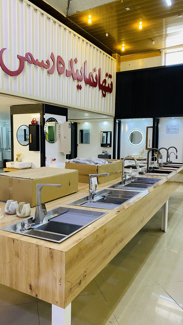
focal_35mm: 29
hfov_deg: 40.1
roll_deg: -0.8
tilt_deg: -5.1
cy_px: 166
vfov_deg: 66.1
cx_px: 84
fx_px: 250
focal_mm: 4.25
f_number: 1.8
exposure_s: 1/50
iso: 64
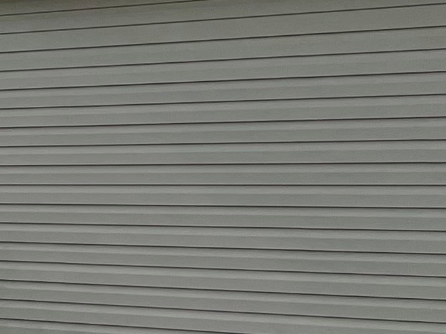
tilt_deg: +4.4
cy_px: 105
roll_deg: -1.0
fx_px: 2048
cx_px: -273
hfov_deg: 11.7
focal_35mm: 159
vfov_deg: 9.3
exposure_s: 1/9804
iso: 32
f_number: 1.6
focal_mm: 4.2
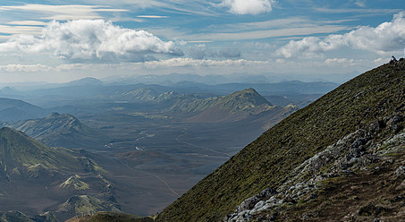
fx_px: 576
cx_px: 195
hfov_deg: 38.7
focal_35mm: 54
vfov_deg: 21.7
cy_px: 84
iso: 200
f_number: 6.3
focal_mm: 40
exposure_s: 1/500
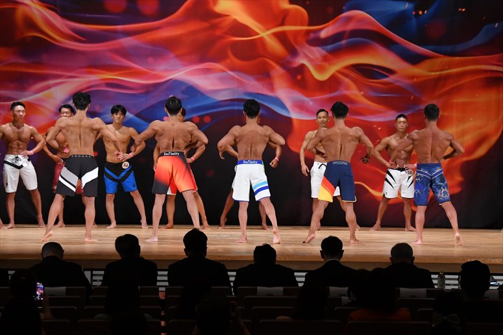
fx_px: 1718
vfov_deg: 11.1
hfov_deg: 16.7
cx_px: 252
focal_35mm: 123
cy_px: 168
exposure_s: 1/400
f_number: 5.6
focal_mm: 82
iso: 3200
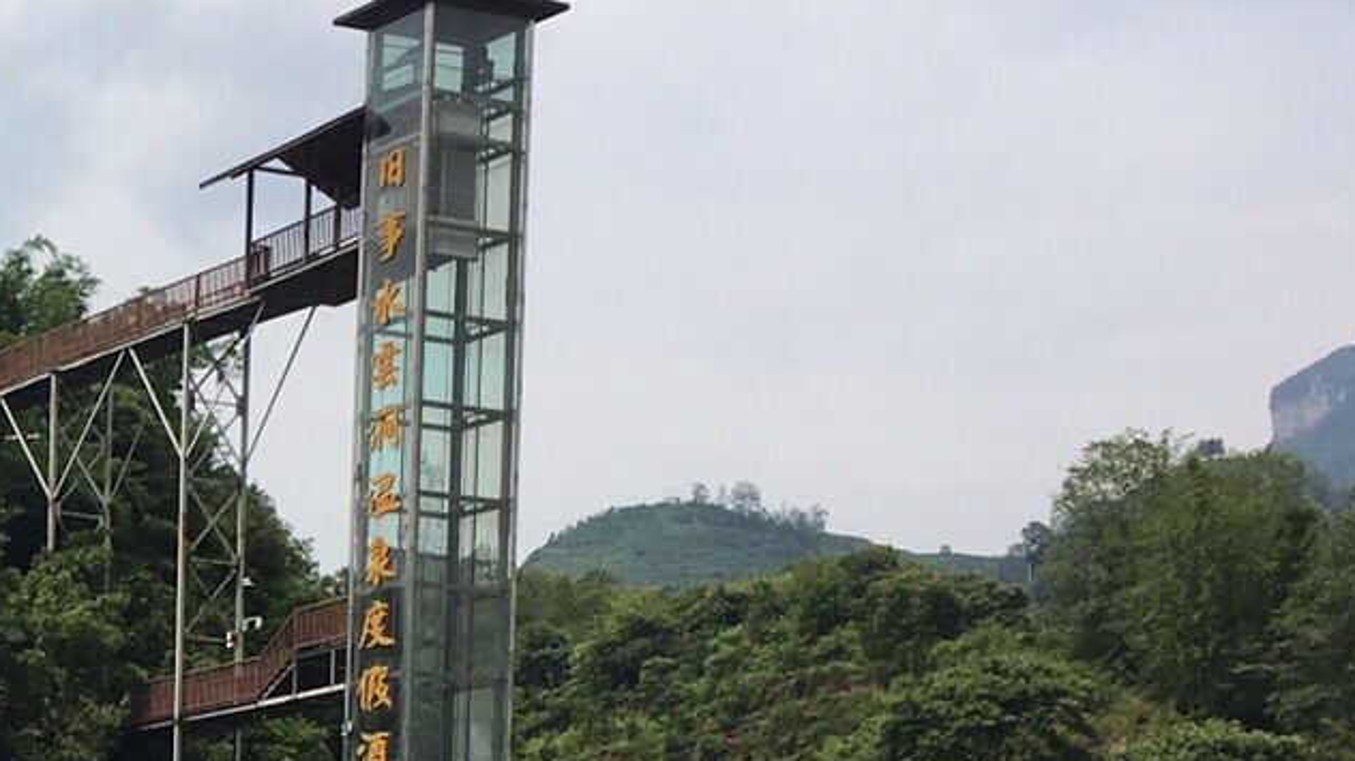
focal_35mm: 100
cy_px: 1125
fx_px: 3592
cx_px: -367
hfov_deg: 19.8
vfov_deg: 11.6
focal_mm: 4.15
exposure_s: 1/2653
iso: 25
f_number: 2.2
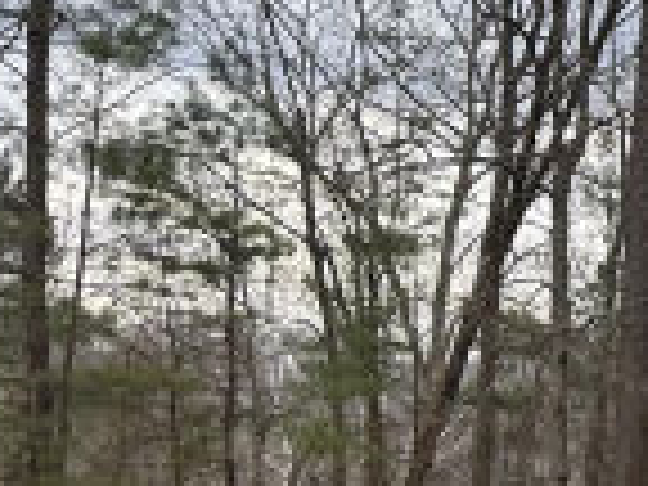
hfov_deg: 13.9
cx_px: 1433
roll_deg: -2.0
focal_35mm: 111
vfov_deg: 13.2
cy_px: 472
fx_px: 2078
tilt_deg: +3.1
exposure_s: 1/918
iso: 80
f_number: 1.78
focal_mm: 6.86
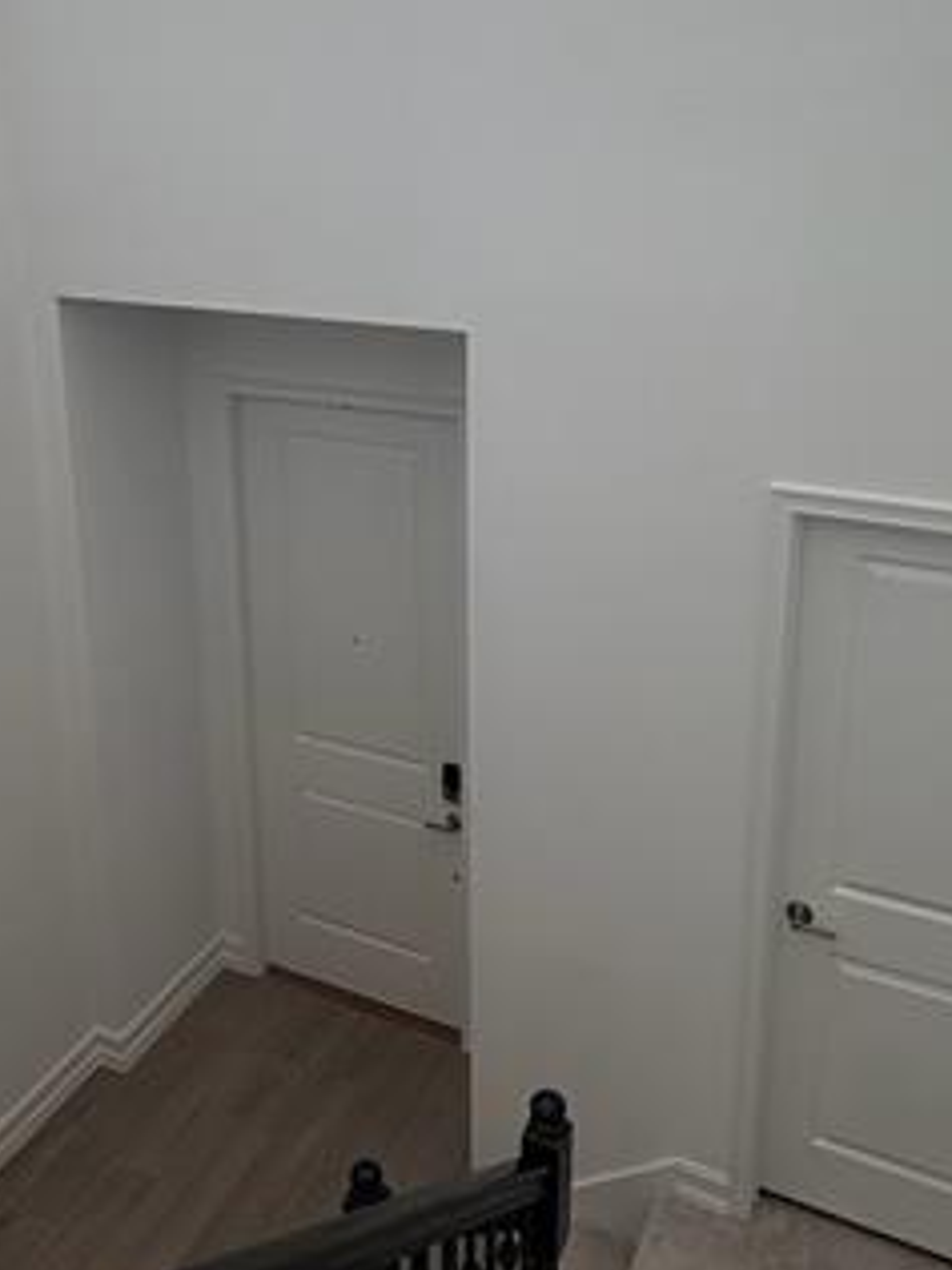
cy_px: 410
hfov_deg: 41.7
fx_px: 1247
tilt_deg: -14.6
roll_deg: +1.2
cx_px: 418
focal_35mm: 34
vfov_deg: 52.8
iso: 100
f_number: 2.2
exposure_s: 1/120
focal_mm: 2.22
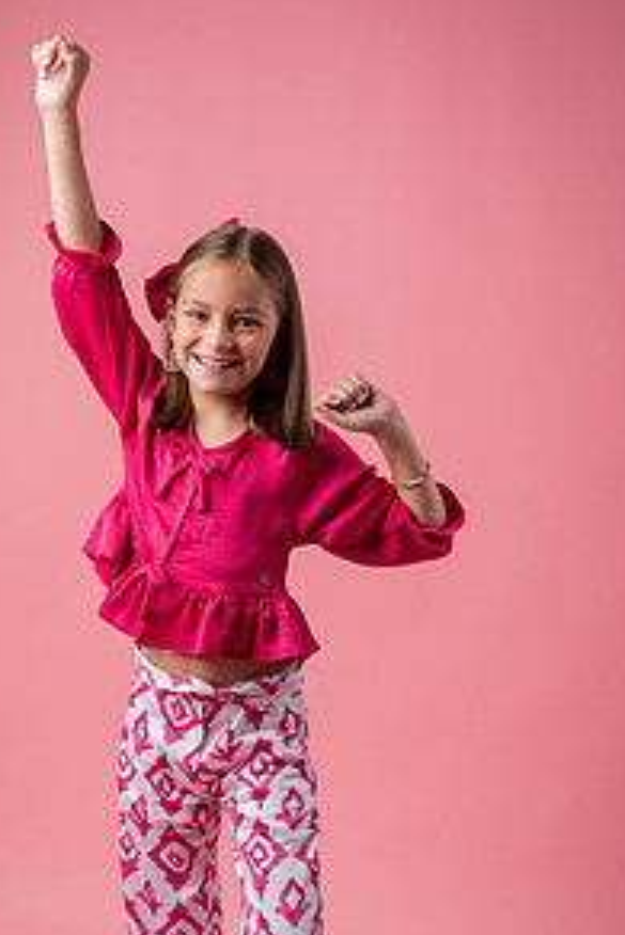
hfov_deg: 18.4
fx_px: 1925
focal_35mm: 74
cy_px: 637
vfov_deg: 27.1
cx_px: 224
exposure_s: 1/160
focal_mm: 48
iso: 64
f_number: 4.5
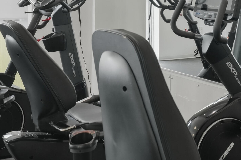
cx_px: 215
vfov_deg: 15.7
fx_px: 576
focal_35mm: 86
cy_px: 16
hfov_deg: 23.1
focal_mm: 35
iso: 1250
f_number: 9
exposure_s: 1/30
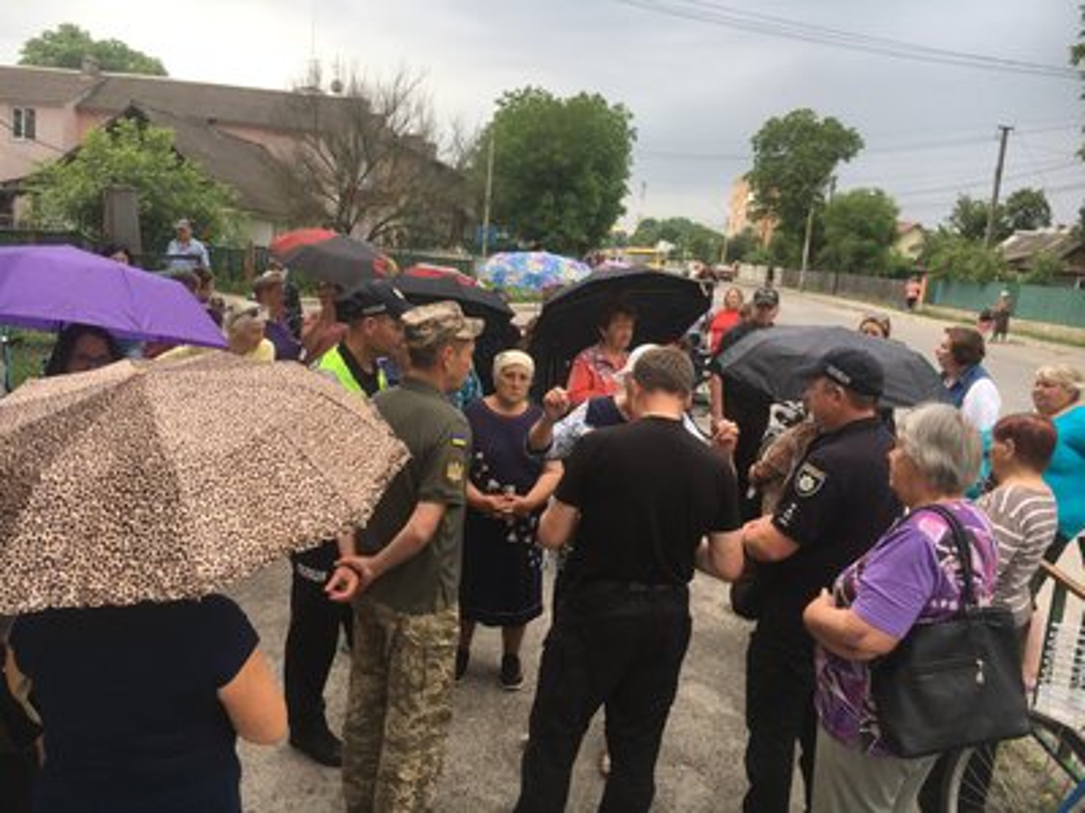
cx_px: 542
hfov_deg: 61.7
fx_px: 909
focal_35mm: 29
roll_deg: -4.1
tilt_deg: -8.6
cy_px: 406
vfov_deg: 48.2
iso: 25
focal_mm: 4.15
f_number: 2.2
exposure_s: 1/396
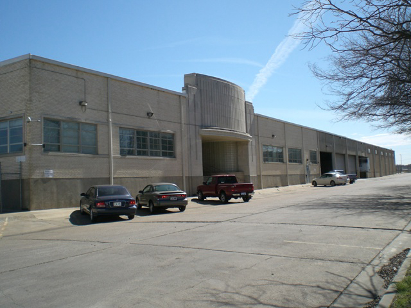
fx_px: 451
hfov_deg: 49.0
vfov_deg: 37.7
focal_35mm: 38
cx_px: 206
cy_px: 154
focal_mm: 6.3
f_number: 4.4
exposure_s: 1/640
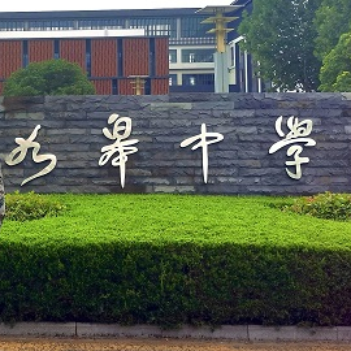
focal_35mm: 61
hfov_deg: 26.7
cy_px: 94
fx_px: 700
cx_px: 5
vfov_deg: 27.8
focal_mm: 5.58
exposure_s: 1/1484
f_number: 1.8
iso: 50
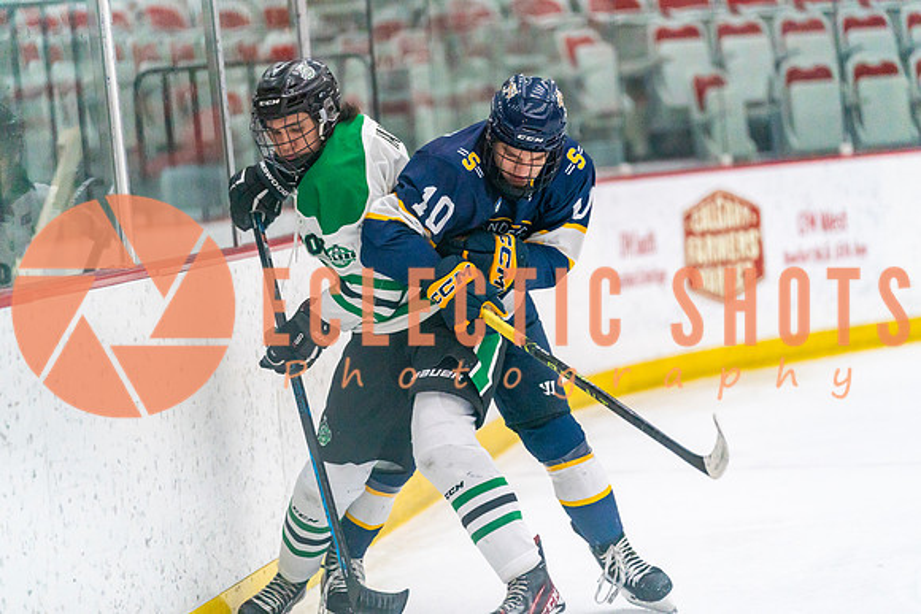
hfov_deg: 12.4
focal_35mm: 165
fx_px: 4222
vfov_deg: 8.3
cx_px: 460
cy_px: 307
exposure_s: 1/1600
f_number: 2.8
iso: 4000
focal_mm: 165
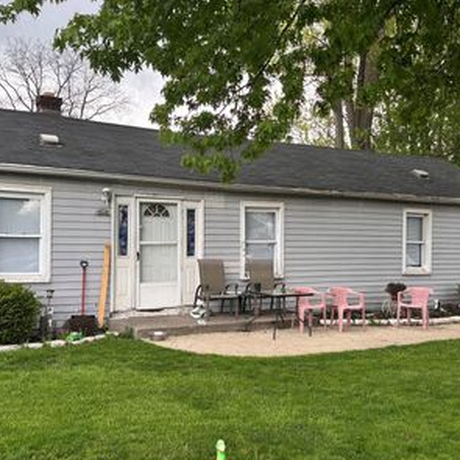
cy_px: 242
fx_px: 586
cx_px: 220
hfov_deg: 42.8
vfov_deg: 42.8
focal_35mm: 39
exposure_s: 1/169
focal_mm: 5.96
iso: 50
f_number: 1.6
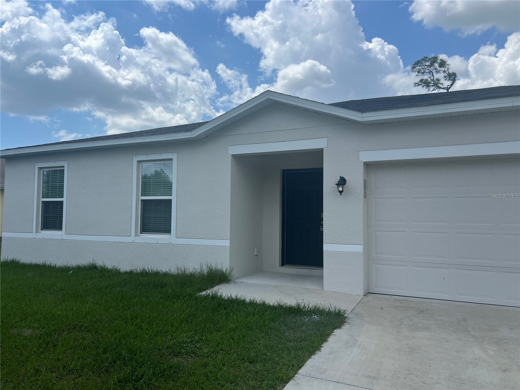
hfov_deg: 67.3
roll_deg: -1.0
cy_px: 195
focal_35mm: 26
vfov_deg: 53.1
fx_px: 391
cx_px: 260
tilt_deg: +3.7
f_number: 1.5
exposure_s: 1/5882
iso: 50
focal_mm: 5.7
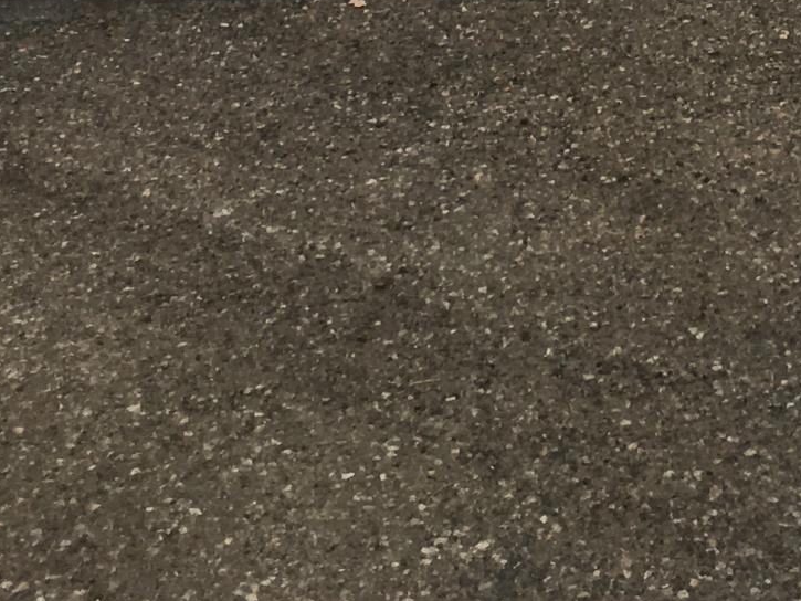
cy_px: -574
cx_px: 889
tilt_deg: -6.5
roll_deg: +0.5
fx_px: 2777
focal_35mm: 120
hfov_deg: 15.9
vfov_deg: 11.3
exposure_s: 1/1425
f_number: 2.2
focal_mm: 4.15
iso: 25
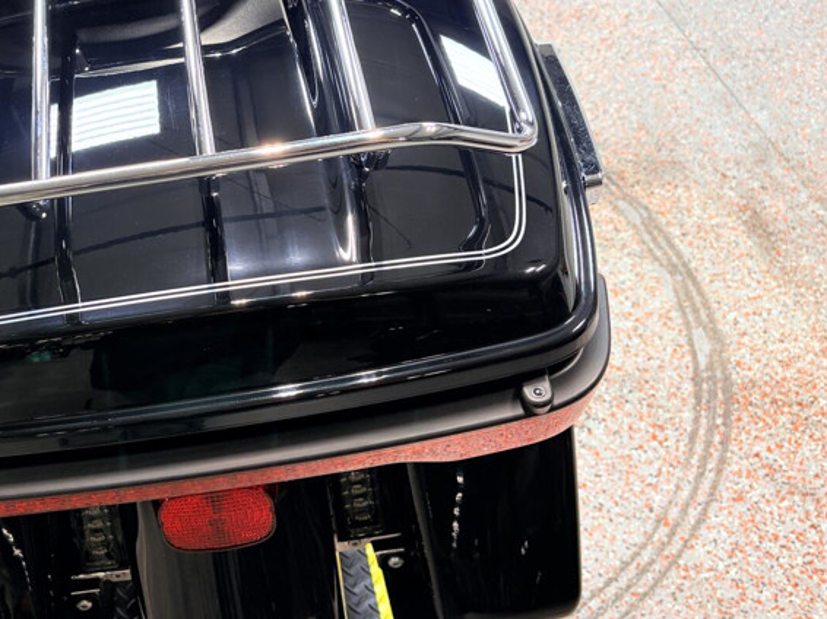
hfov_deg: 37.5
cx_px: 160
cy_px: 257
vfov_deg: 29.6
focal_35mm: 49
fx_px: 1170
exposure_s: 1/120
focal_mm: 5.96
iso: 80
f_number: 1.6
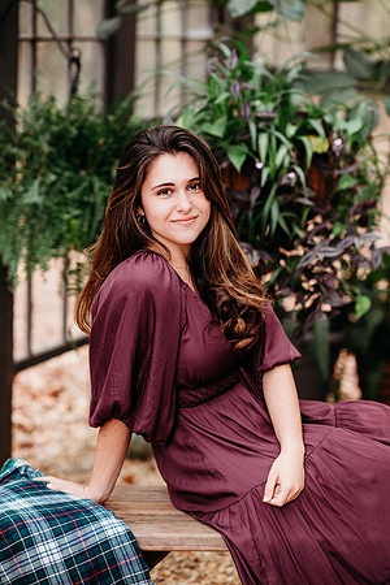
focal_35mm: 85
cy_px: 292
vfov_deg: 23.9
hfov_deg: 16.1
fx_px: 1381
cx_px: 195
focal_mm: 85
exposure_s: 1/200
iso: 320
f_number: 2.2
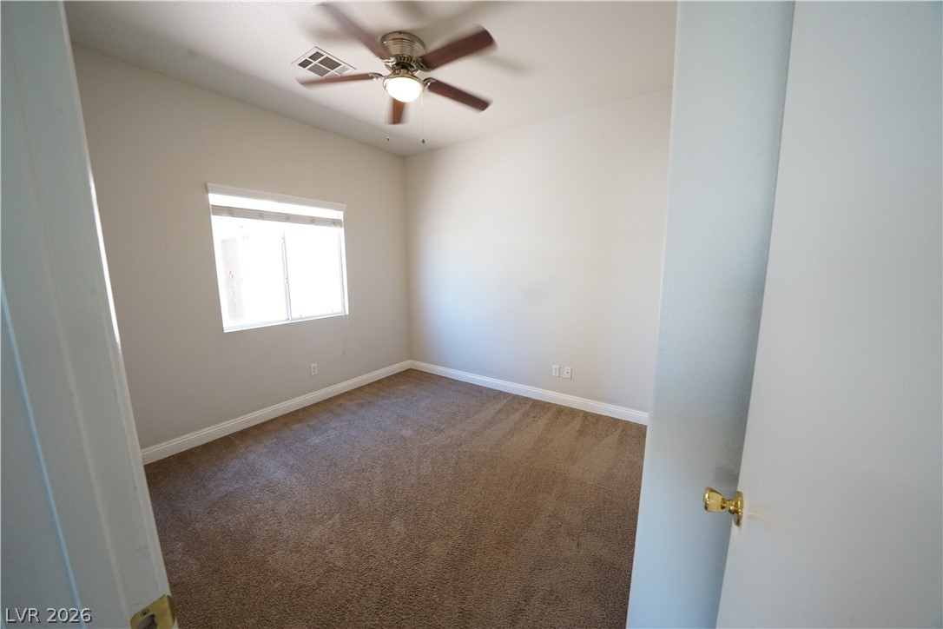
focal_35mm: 12
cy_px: 314
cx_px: 472
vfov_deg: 90.0
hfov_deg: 112.6
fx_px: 314
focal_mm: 12
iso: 2500
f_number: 9
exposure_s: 1/50
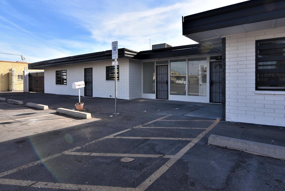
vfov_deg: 57.1
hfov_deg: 78.5
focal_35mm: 22
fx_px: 174
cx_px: 150
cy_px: 86
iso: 200
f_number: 9
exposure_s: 1/320
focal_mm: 16
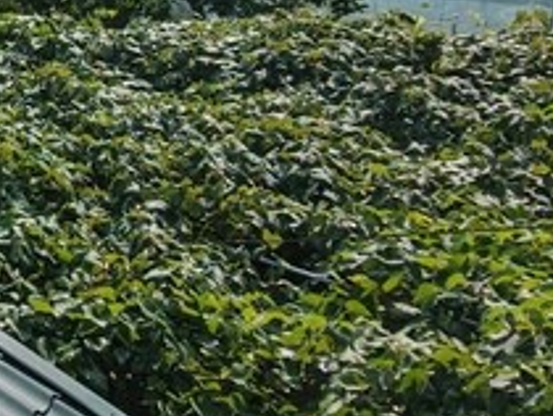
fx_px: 1247
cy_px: -50
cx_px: -353
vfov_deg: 18.2
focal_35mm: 78
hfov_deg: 20.2
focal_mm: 3.05
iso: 100
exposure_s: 1/800
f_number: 2.2
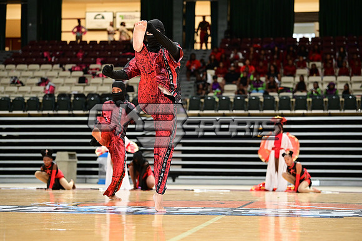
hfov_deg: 22.2
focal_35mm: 92
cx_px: 181
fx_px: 925
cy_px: 120
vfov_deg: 14.8
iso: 6400
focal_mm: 92
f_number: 3.2
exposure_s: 1/1000
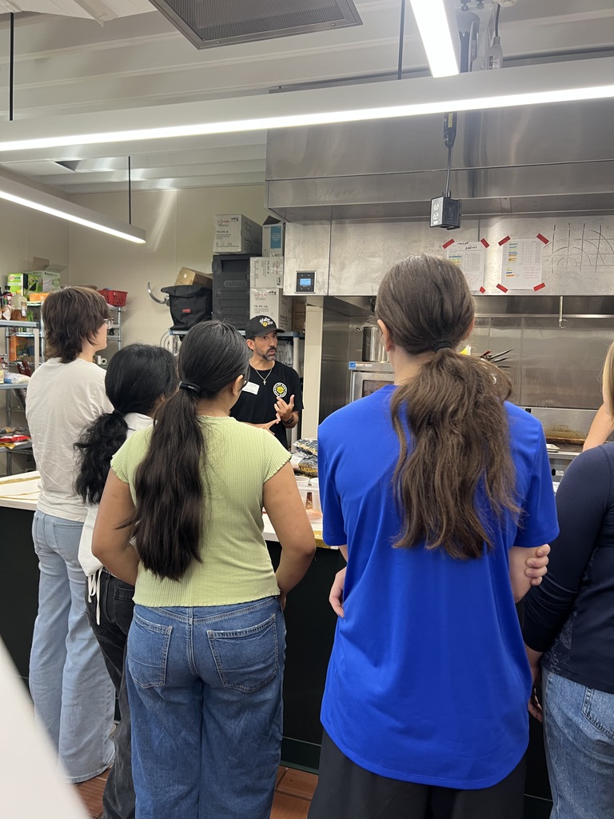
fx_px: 615
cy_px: 410
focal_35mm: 26
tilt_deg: -4.0
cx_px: 307
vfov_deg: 67.3
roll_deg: -2.7
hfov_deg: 53.1
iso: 100
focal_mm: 5.7
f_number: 1.5
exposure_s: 1/60
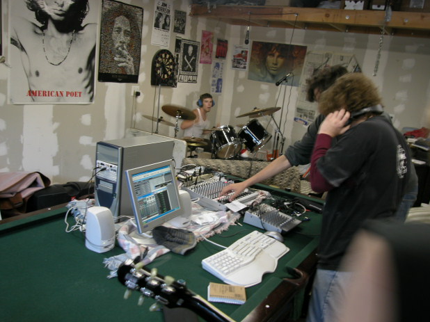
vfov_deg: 48.2
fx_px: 360
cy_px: 166
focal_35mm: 29
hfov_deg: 61.7
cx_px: 212
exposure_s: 1/6.5
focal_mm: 7.1
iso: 100
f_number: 2.8
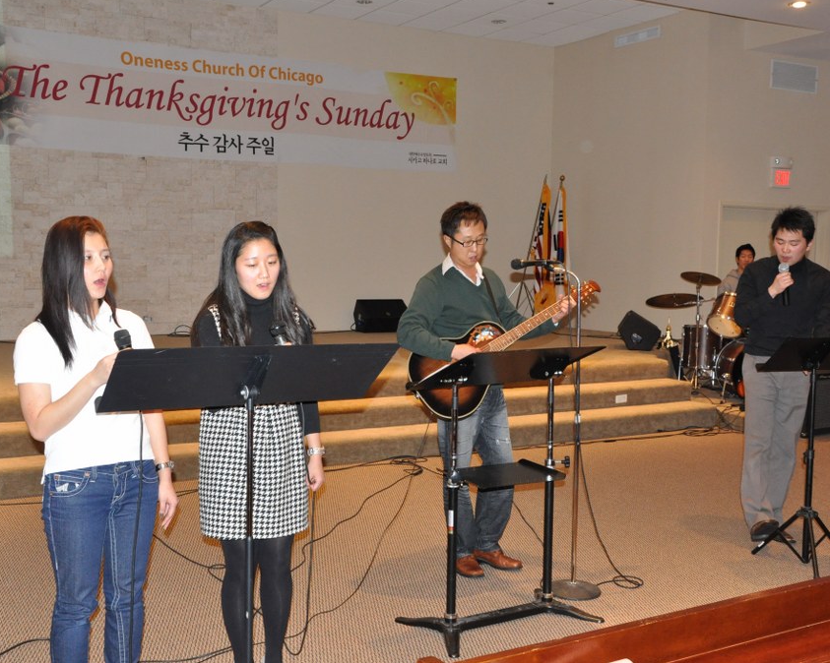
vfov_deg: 36.5
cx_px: 420
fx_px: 1007
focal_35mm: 41
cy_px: 330
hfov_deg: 44.8
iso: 1600
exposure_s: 1/60
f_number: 8
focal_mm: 24
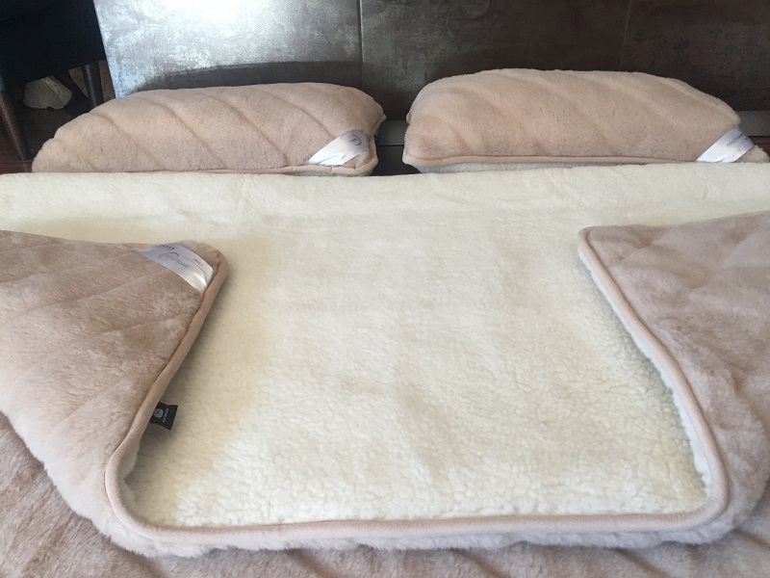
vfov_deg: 48.2
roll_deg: +2.2
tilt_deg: -31.0
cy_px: 289
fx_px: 645
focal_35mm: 29
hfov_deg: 61.7
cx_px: 385
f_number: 2.2
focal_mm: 4.15
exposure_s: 1/33
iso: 64
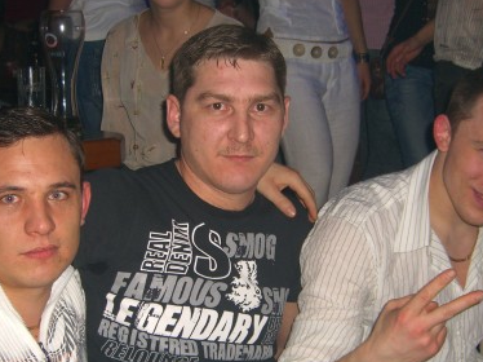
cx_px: 239
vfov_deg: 23.9
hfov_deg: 31.7
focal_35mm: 61
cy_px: 246
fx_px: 851
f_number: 2.8
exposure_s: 1/60
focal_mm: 7.9
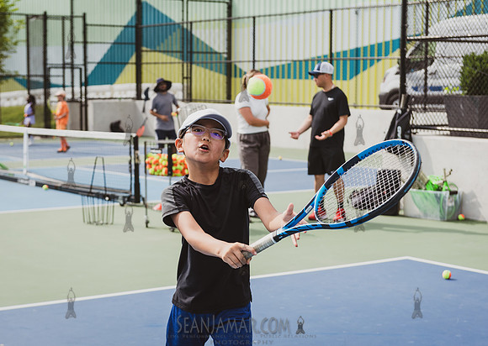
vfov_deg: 20.1
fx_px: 979
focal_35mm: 71
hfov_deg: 28.0
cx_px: 209
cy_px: 186
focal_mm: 62
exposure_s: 1/1600
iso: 320
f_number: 4.5
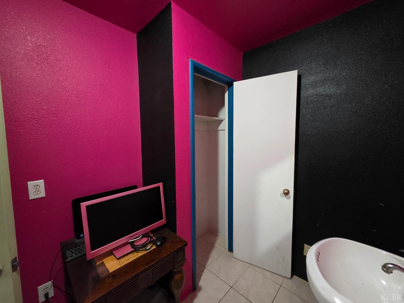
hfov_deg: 106.2
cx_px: 202
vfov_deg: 89.9
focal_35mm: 13
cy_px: 152
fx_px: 152
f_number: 1.9
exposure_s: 1/60
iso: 1000
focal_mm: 2.2
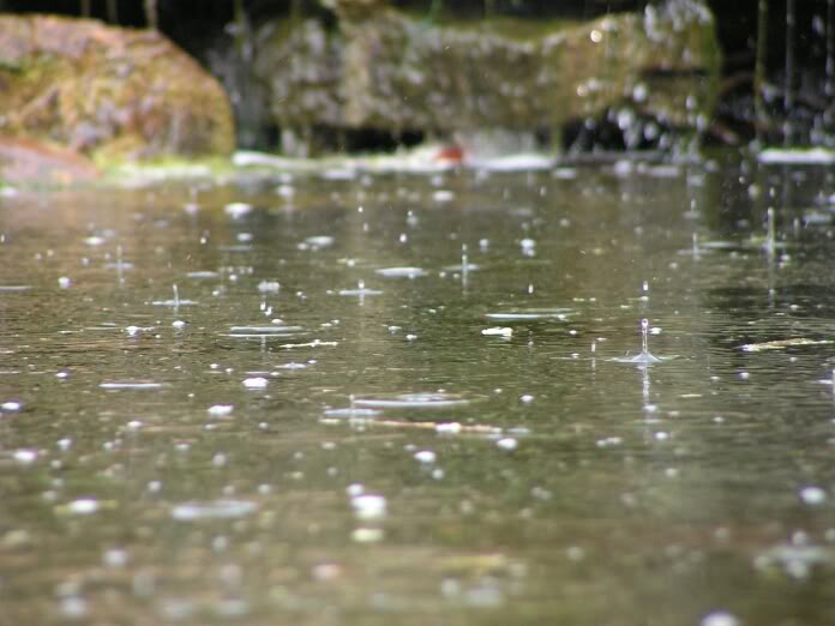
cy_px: 313
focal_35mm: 290
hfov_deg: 6.8
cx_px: 418
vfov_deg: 5.1
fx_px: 6995
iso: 200
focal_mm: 48
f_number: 3.2
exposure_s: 1/200
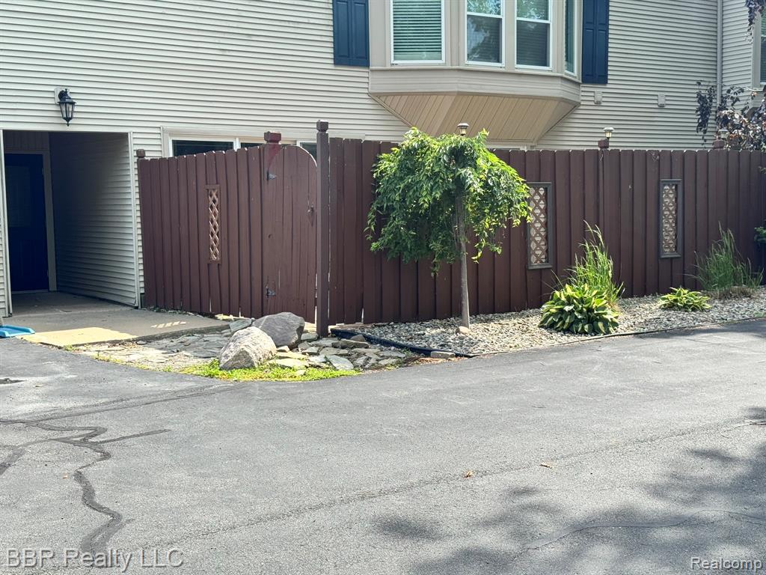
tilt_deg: -5.0
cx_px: 383
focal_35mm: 48
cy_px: 288
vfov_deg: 30.3
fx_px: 1062
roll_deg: +1.1
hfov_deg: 39.7
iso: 64
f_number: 1.78
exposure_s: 1/1339
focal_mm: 6.76
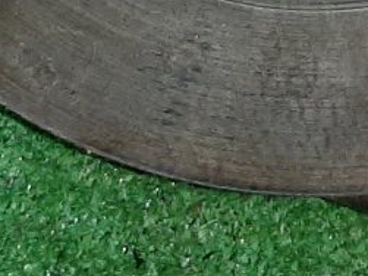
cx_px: 327
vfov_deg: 8.9
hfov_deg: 13.2
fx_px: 1583
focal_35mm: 149
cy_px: -421
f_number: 1.7
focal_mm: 3.93
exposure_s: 1/33
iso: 201
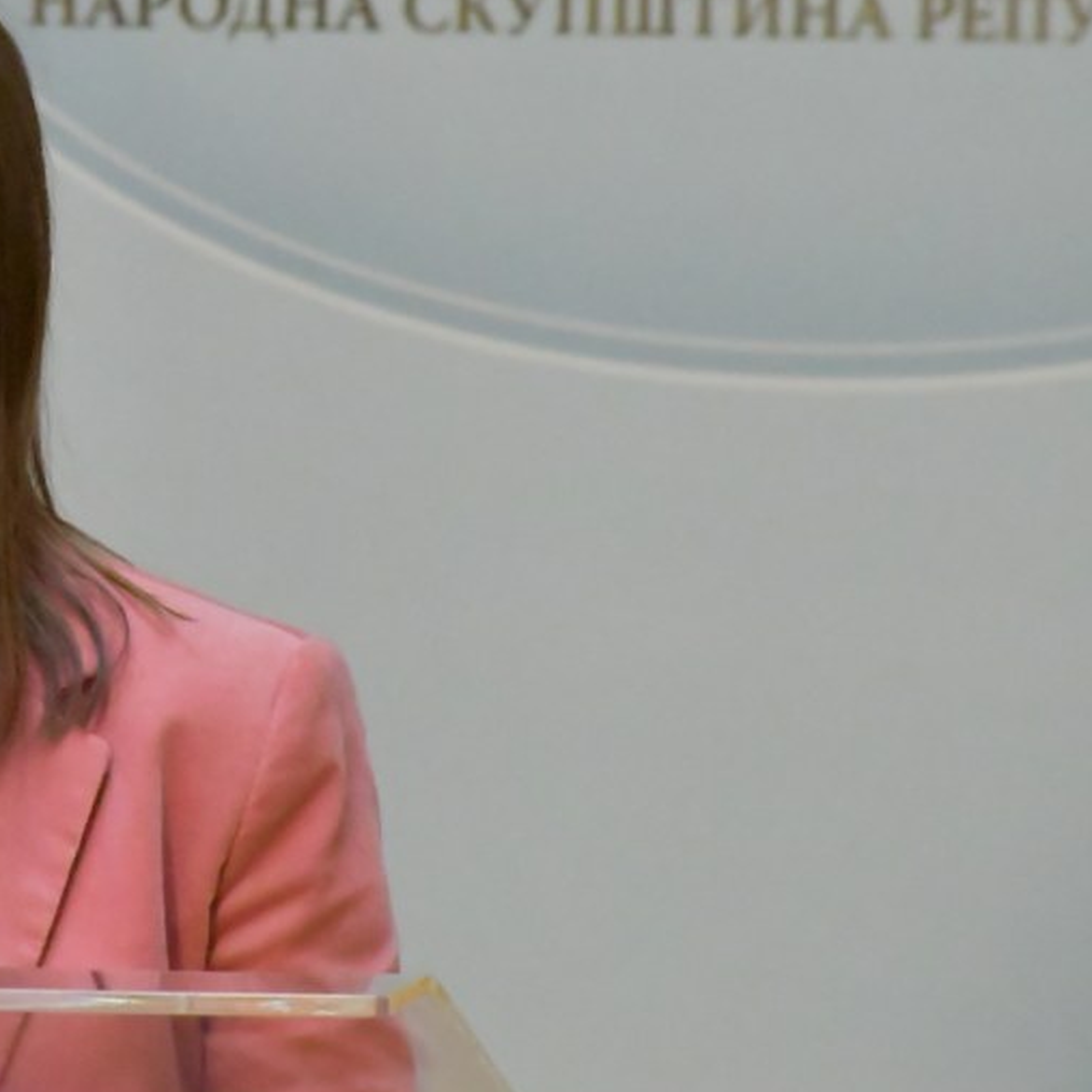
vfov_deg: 4.2
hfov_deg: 4.1
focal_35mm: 422
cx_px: -196
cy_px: 392
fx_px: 15061
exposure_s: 1/200
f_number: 10
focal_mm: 140
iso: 22800
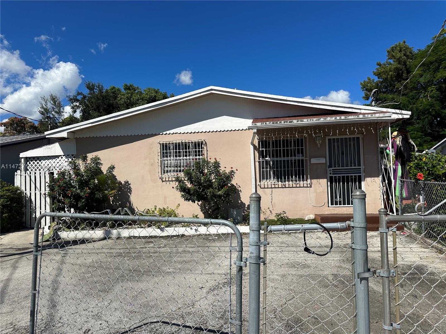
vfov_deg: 56.8
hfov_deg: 71.6
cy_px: 167
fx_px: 309
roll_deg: +1.0
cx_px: 223
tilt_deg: +0.2
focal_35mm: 24
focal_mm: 6.86
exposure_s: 1/8929
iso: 80
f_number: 1.78
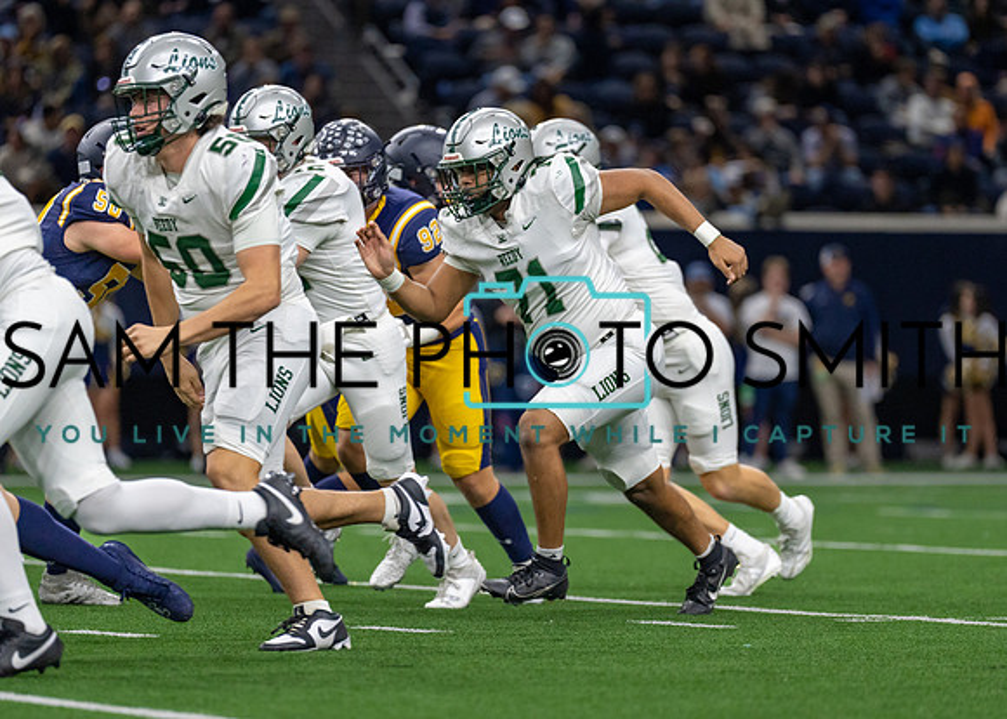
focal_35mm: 265
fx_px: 7582
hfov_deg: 7.6
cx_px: 520
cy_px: 392
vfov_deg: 5.4
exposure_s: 1/1000
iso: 2000
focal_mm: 200
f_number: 2.8
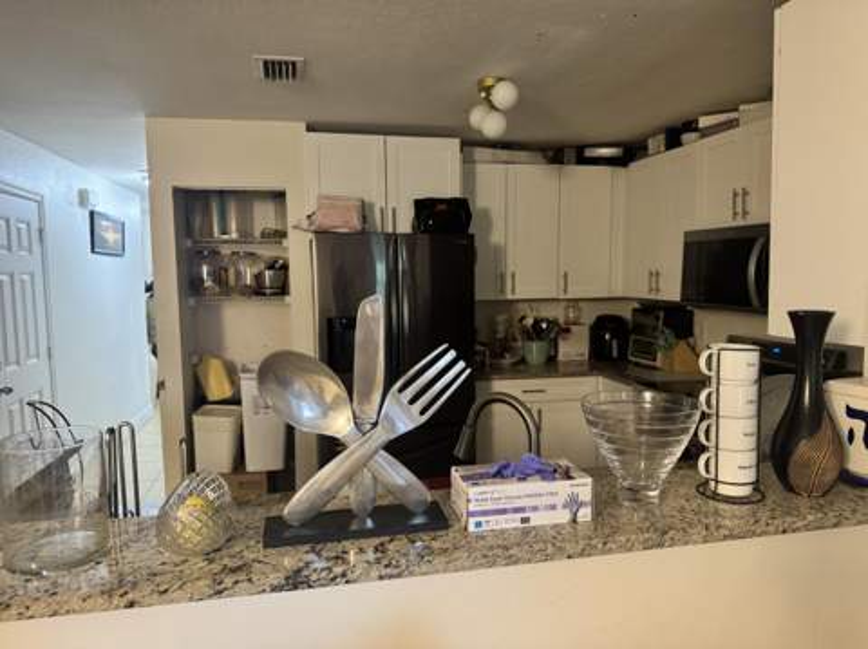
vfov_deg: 56.7
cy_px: 324
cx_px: 434
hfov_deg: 71.7
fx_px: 601
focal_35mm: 24
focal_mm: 6.76
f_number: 1.78
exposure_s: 1/40
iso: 800
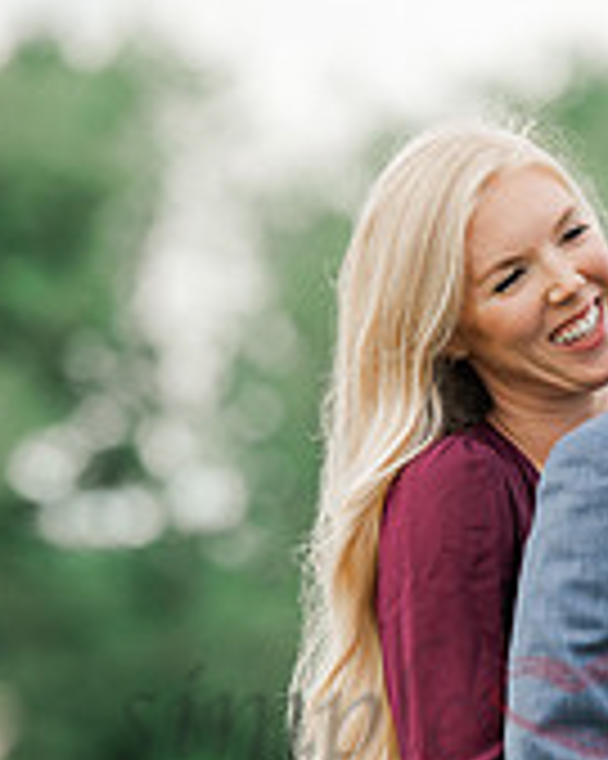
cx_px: 613
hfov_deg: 3.3
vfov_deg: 4.2
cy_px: 711
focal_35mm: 463
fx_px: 10424
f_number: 4
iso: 250
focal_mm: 185
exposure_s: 1/320
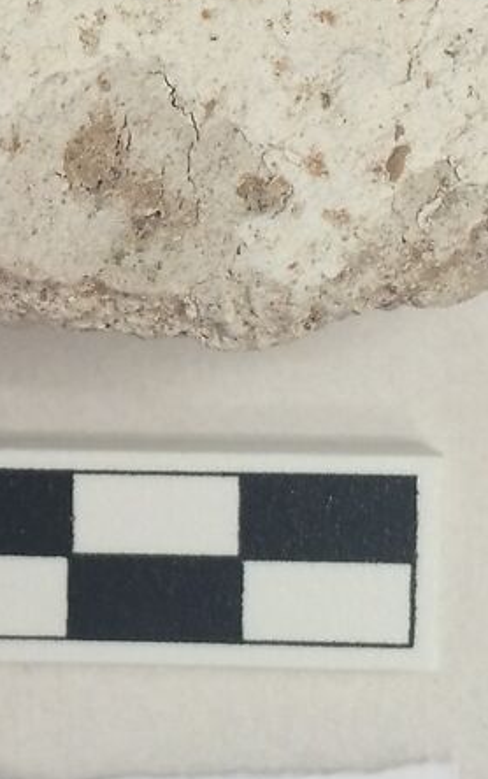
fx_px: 1764
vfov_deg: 24.8
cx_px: -125
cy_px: 240
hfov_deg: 15.1
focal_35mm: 83
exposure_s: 1/30
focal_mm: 4.15
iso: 64
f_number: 2.2
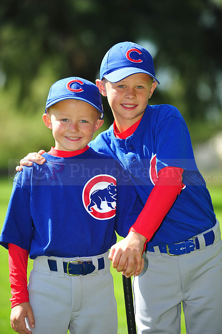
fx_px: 1713
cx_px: 111
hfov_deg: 7.4
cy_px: 167
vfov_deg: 11.1
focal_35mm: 185
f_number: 4.5
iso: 200
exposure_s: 1/640
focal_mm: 185
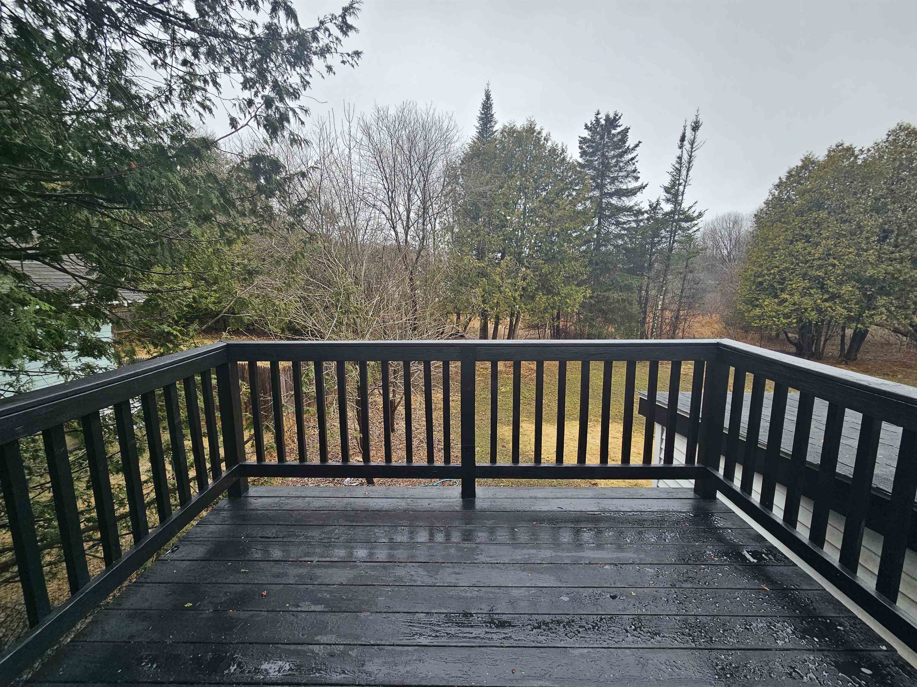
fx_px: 344
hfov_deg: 106.2
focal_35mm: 13
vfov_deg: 89.9
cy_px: 344
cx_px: 458
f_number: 2.2
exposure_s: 1/519
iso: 50
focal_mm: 2.2
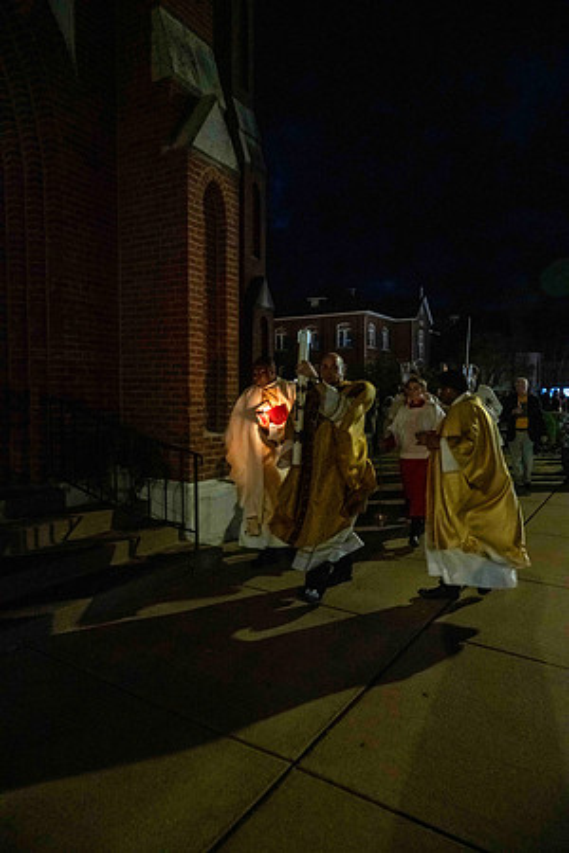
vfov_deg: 73.7
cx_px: 284
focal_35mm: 24
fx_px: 569
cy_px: 426
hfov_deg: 53.1
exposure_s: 1/40
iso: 8000
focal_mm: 24
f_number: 6.3
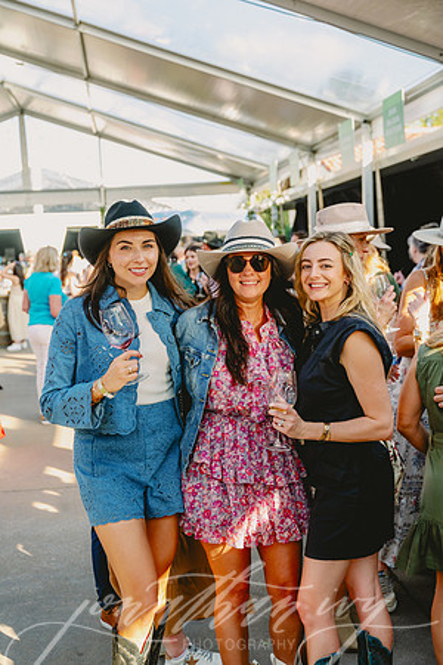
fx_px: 904
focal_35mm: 49
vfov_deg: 40.3
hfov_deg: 27.5
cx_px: 222
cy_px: 332
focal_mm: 49
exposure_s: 1/800
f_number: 4
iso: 800
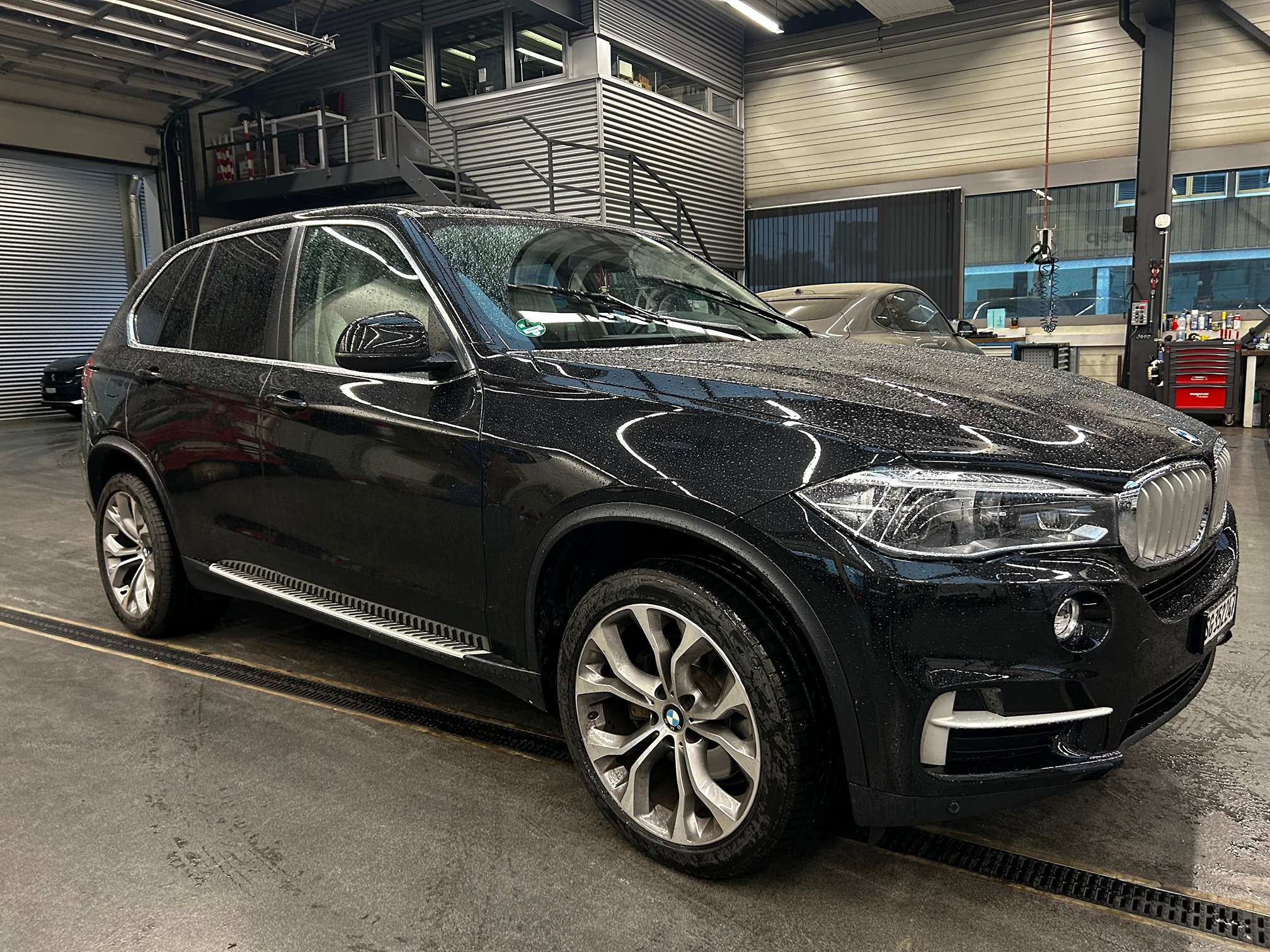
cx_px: 635
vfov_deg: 53.1
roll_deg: +0.6
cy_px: 476
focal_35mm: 26
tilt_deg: -7.2
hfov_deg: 67.3
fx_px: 954
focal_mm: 5.7
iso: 200
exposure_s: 1/50
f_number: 1.5
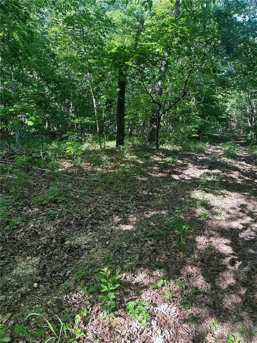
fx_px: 238
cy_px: 172
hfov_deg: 56.8
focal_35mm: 24
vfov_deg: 71.6
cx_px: 128
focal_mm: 6.86
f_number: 1.78
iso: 64
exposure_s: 1/146
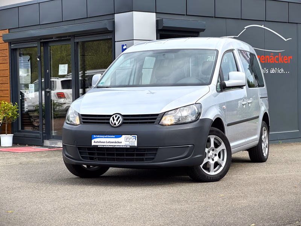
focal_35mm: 77
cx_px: 150
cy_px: 113
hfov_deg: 25.3
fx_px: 670
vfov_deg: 19.1
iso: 32
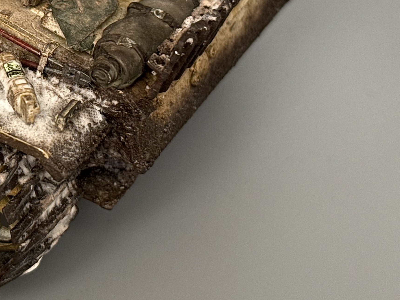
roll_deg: -2.2
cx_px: -14
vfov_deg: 13.1
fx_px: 1294
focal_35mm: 112
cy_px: 16
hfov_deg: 17.1
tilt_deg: -36.9
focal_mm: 6.76
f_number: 1.78
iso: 125
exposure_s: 1/102
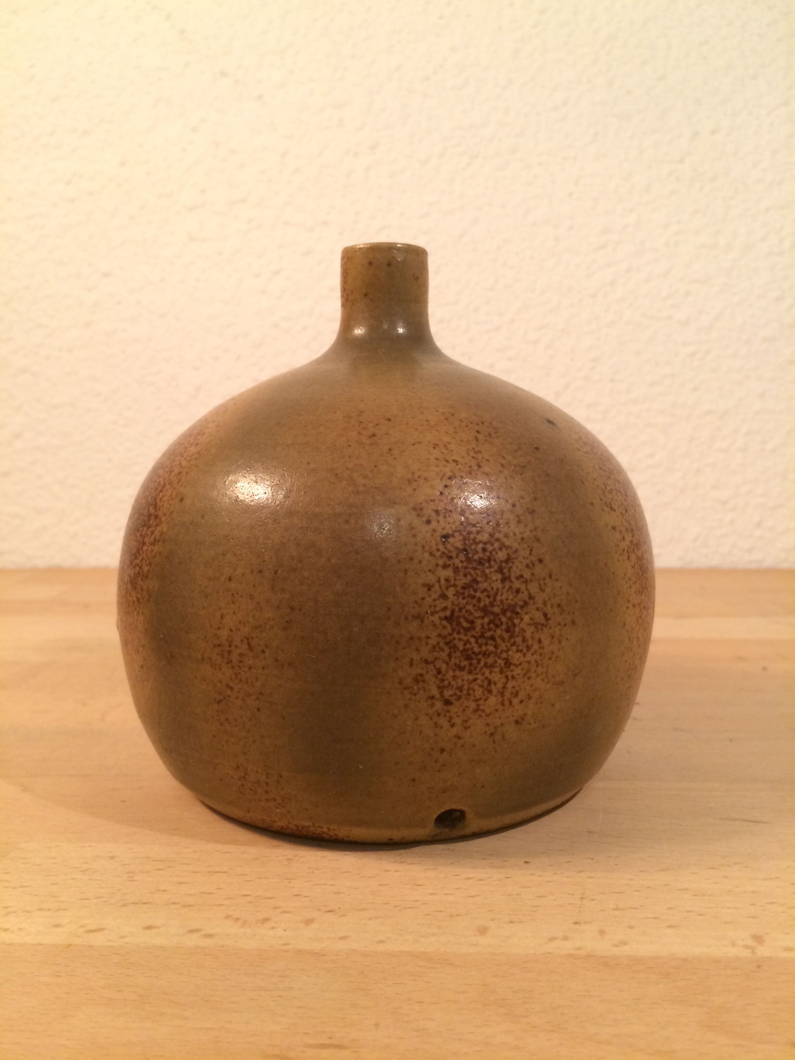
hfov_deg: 48.2
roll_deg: +1.7
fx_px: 888
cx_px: 398
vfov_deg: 61.7
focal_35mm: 29
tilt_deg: -8.5
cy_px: 530
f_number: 2.2
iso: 64
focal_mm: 4.15
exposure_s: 1/33
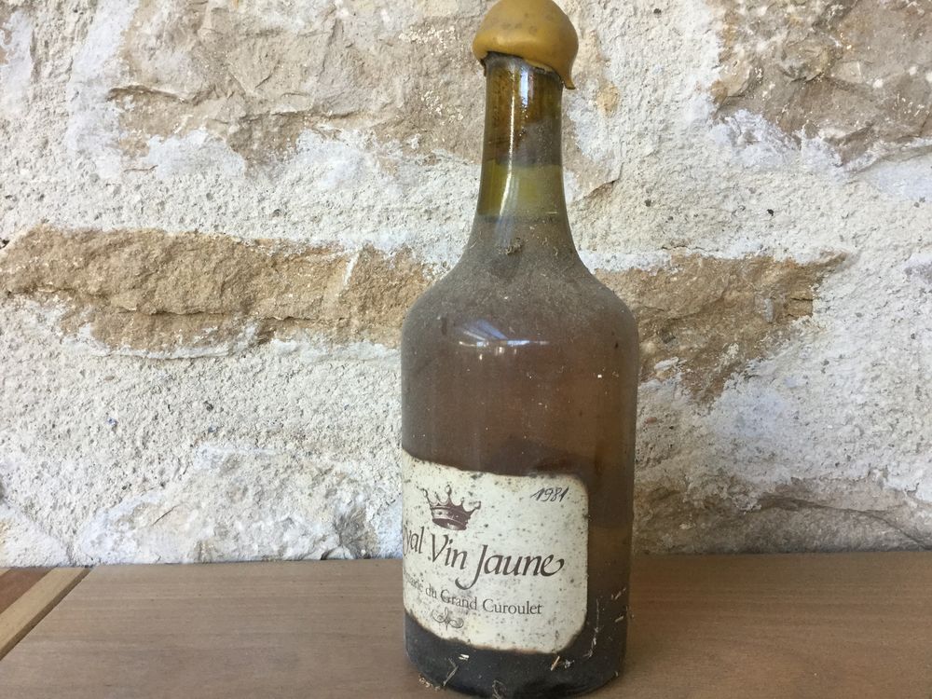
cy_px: 350
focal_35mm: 31
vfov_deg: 45.4
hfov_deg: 58.4
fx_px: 835
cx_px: 466
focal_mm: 3.3
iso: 100
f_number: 2.4
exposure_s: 1/33
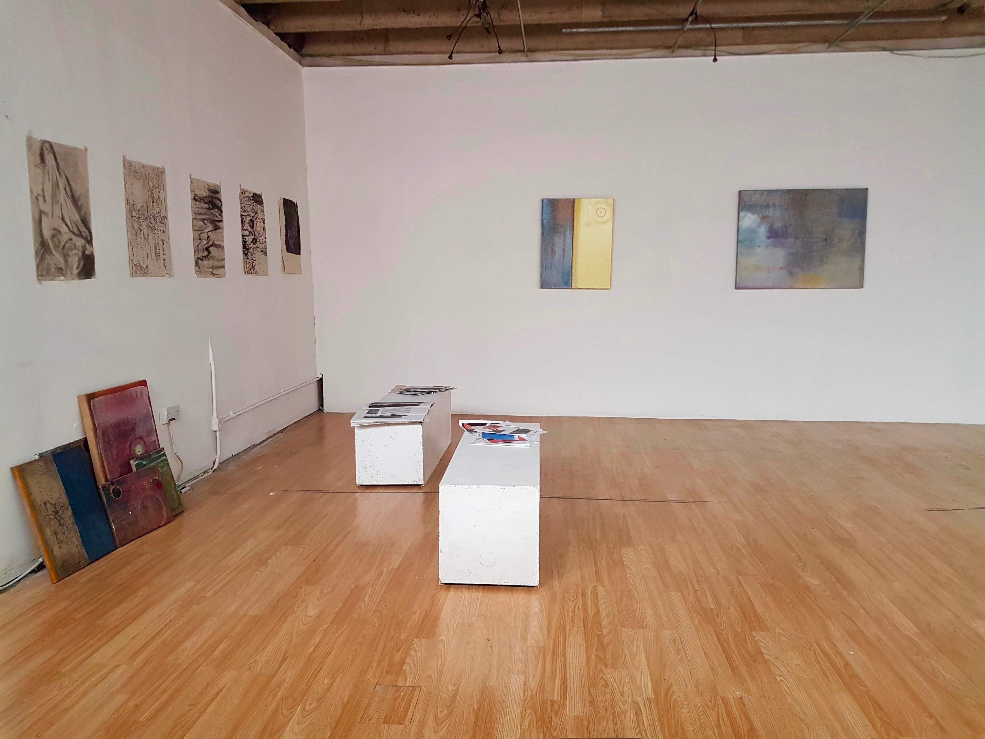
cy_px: 370
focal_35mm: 26
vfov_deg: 53.1
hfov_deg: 67.3
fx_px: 740
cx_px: 492
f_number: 1.7
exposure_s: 1/50
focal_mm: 4.2
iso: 100
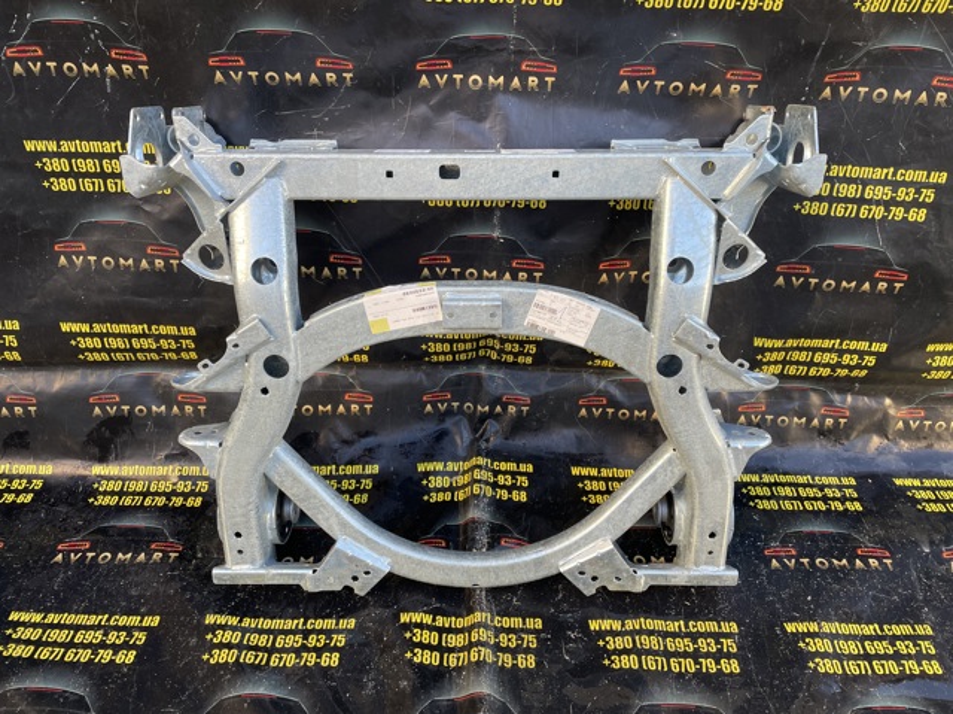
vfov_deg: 53.0
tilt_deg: -29.6
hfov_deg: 67.3
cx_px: 476
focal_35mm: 26
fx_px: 715
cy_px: 357
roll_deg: -0.9
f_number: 1.6
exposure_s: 1/121
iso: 40
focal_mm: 4.2
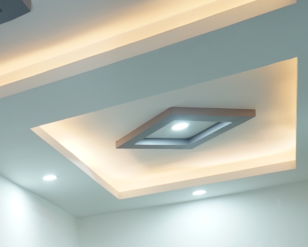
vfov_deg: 22.2
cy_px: 349
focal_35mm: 59
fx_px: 538
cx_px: -190
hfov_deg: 23.4
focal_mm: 17
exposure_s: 1/60
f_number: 2.8
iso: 400
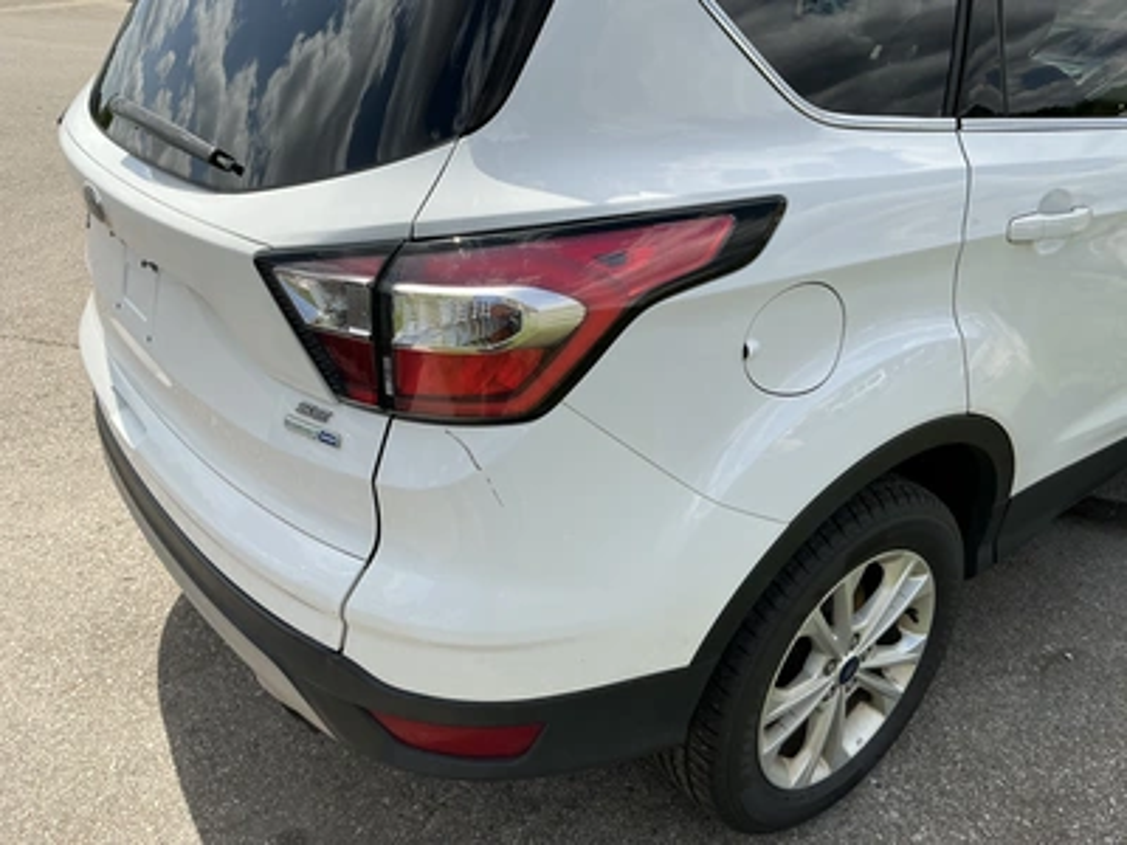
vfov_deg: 49.7
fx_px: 912
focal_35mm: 28
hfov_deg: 63.4
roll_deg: +0.5
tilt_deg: -25.5
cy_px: 422
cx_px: 564
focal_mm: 3
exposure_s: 1/1675
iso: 25
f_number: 1.8
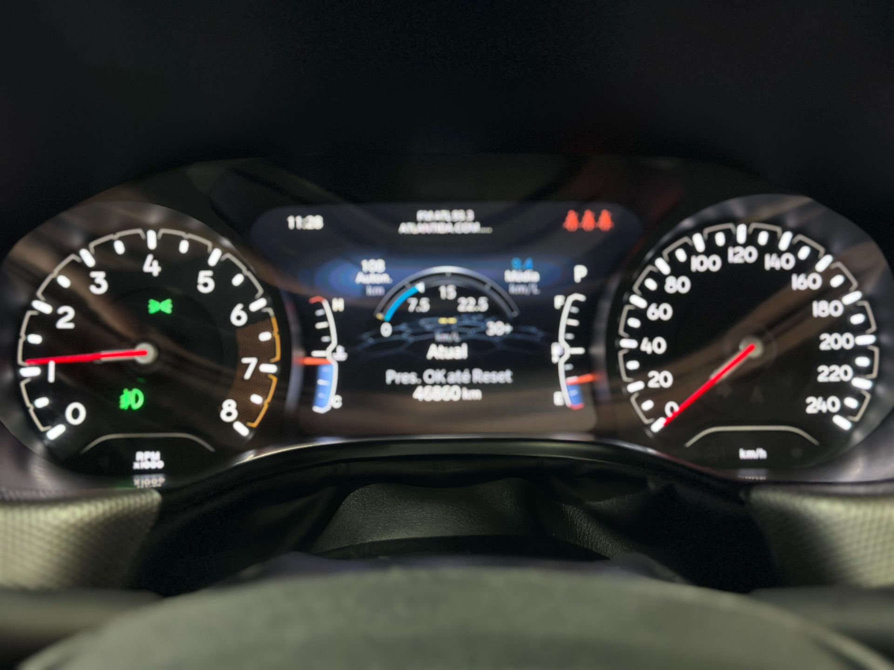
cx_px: 447
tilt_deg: -16.9
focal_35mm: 48
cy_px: 335
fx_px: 1240
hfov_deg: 39.7
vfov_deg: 30.3
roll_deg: +0.2
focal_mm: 6.86
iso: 400
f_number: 1.78
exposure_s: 1/59
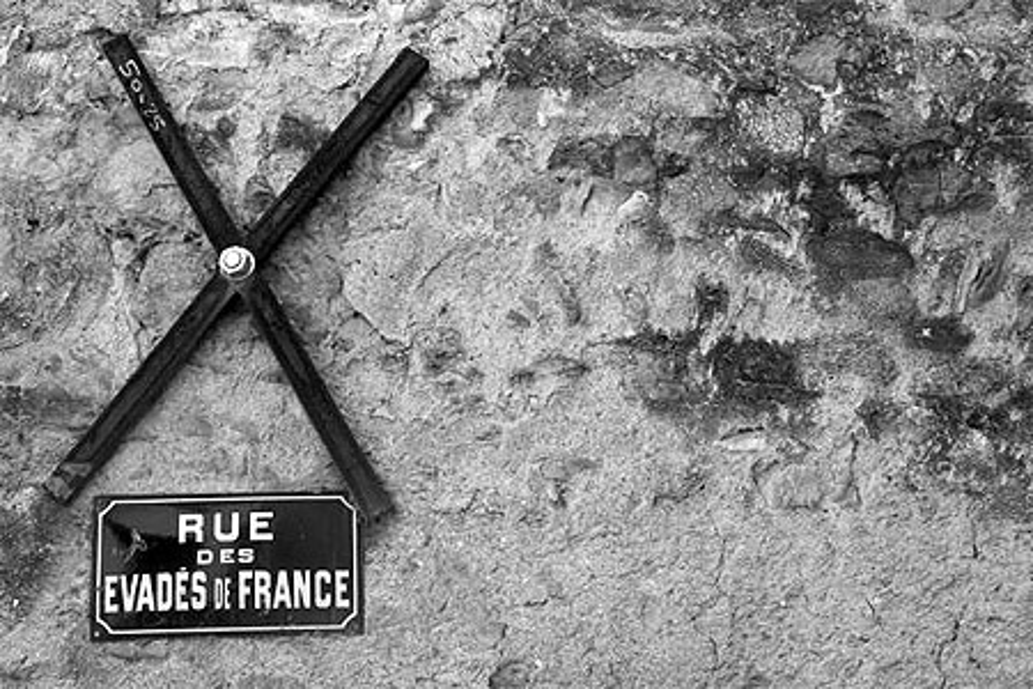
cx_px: 516
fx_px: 2367
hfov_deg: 24.6
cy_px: 344
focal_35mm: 82
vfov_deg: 16.6
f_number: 11
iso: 800
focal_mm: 55
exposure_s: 1/500
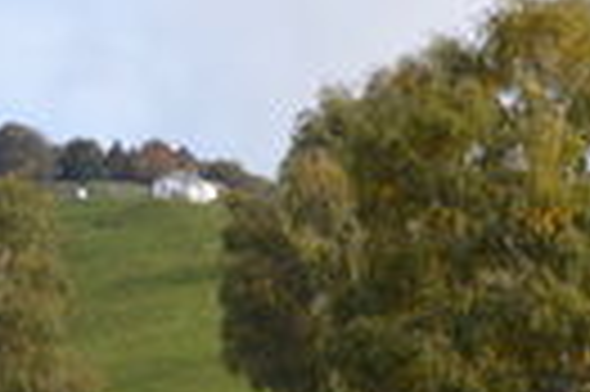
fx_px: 2030
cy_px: 97
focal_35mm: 124
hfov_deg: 15.9
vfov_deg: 11.0
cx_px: -108
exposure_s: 1/200
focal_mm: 18
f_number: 7.1
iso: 100
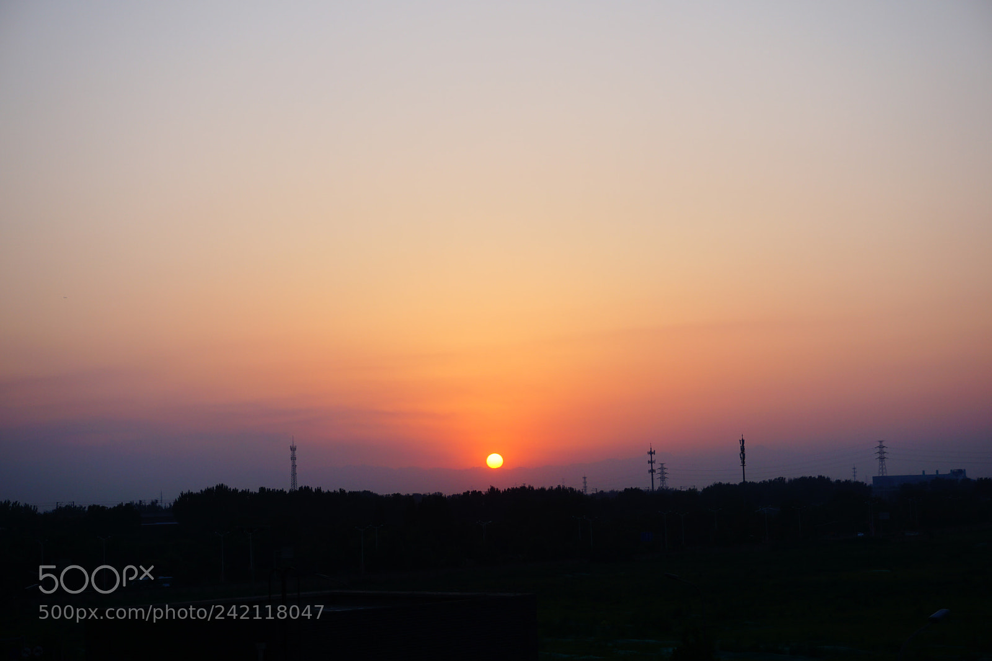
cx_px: 496
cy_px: 330
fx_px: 1694
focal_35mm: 62
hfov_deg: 32.6
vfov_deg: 22.1
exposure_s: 1/125
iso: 100
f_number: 5.6
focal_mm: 41
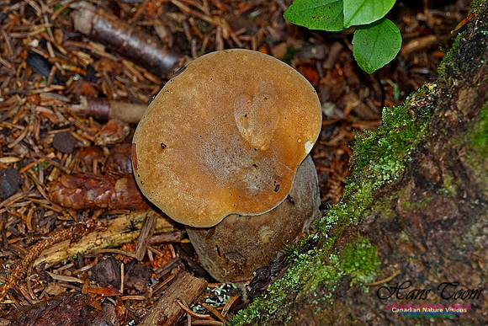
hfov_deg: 6.5
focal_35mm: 315
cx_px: 244
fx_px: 4271
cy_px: 163
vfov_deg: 4.4
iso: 1000
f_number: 13
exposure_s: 1/60
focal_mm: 210
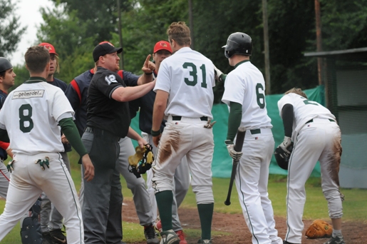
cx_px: 184
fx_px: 1527
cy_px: 122
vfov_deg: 9.1
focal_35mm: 150
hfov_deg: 13.7
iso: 800
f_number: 4.8
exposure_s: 1/2000
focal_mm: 100
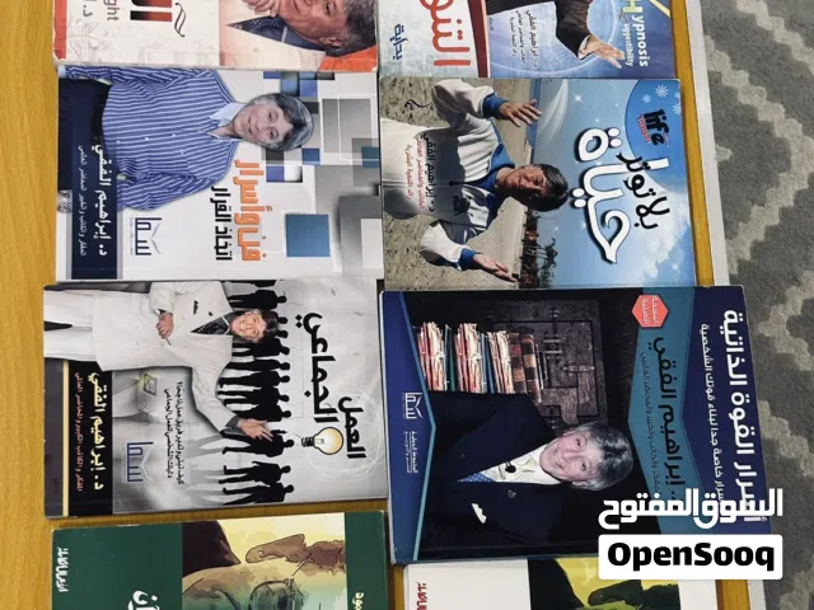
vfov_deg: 53.1
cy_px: 305
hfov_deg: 67.3
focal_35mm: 26
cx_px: 407
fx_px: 611
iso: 80
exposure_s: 1/50
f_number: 1.5
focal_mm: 5.7
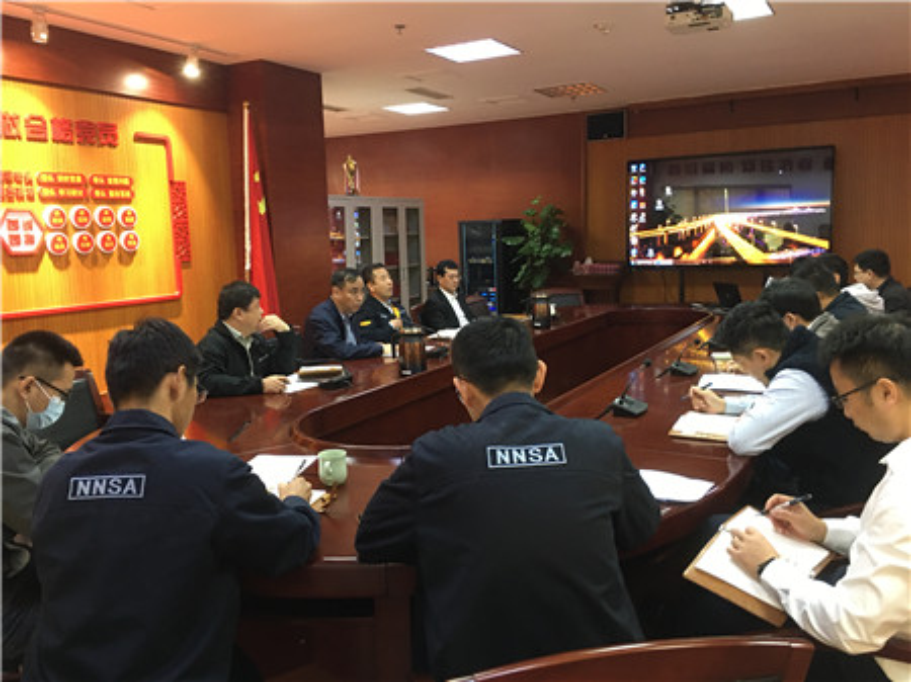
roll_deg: +1.4
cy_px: 341
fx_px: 763
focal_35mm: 29
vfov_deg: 48.2
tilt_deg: -7.5
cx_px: 456
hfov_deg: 61.7
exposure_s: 1/10
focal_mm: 4.15
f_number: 2.2
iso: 100
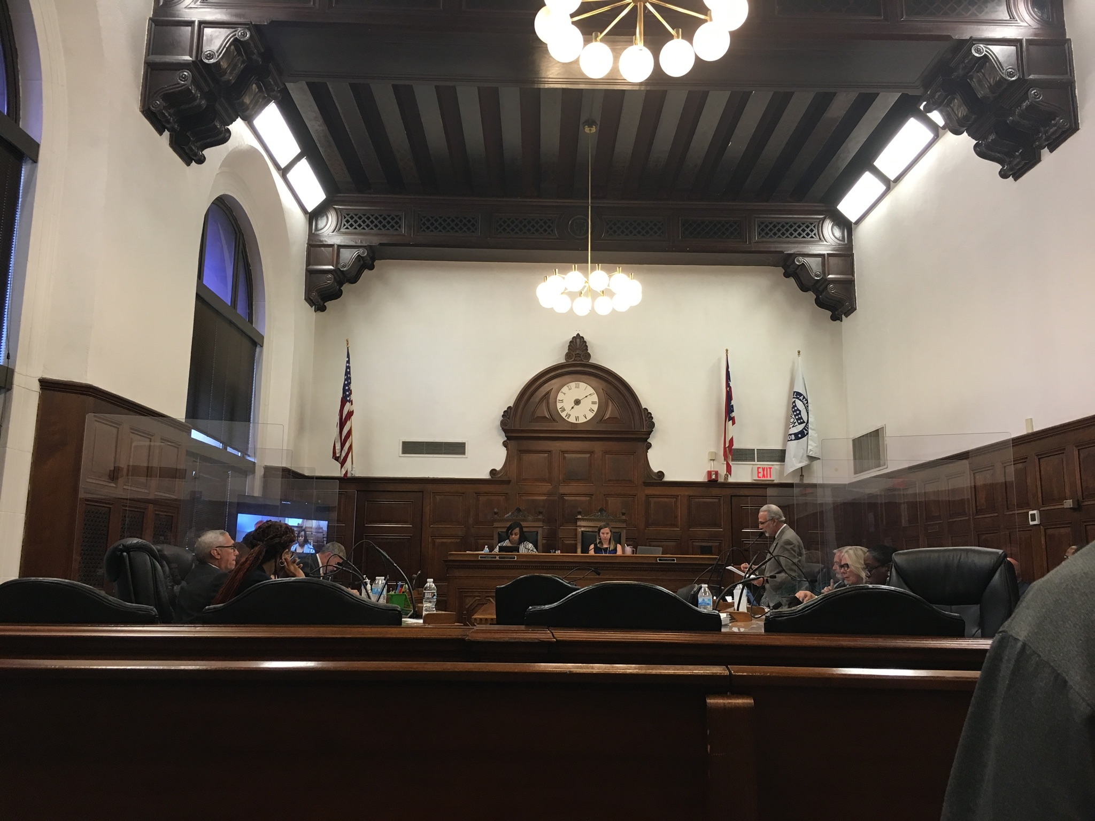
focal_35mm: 29
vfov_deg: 48.2
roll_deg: -1.1
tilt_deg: +8.8
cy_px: 410
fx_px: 917
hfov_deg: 61.7
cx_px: 548
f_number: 2.2
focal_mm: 4.15
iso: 80
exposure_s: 1/30
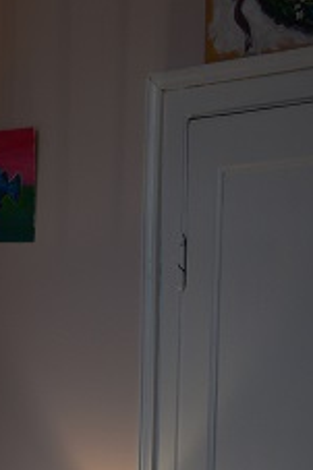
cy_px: 571
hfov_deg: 9.5
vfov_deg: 15.0
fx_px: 1724
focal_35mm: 132
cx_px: -354
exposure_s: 1/30
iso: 100
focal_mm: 20
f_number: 4.5
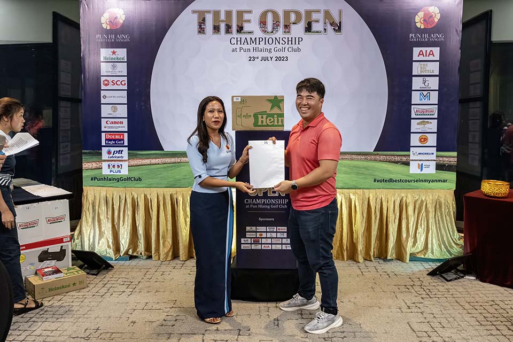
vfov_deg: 43.6
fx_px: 427
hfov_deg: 61.9
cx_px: 256
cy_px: 171
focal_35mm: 30
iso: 10000
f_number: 6.3
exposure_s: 1/200
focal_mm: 30
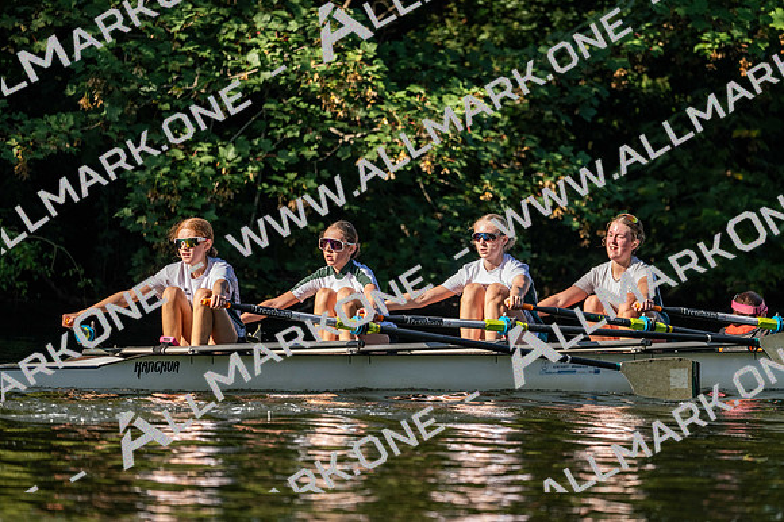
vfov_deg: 3.4
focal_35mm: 400
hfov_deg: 5.2
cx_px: 392
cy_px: 261
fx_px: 8708
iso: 800
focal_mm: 400
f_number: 4.5
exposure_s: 1/2500
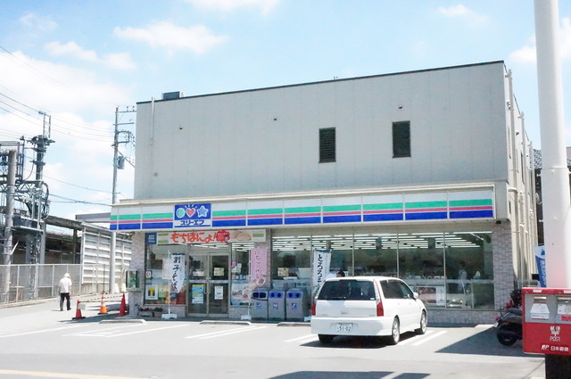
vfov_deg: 31.8
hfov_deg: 46.5
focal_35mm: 42
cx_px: 286
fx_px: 665
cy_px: 190
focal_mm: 28
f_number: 22
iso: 25600
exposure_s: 1/4000
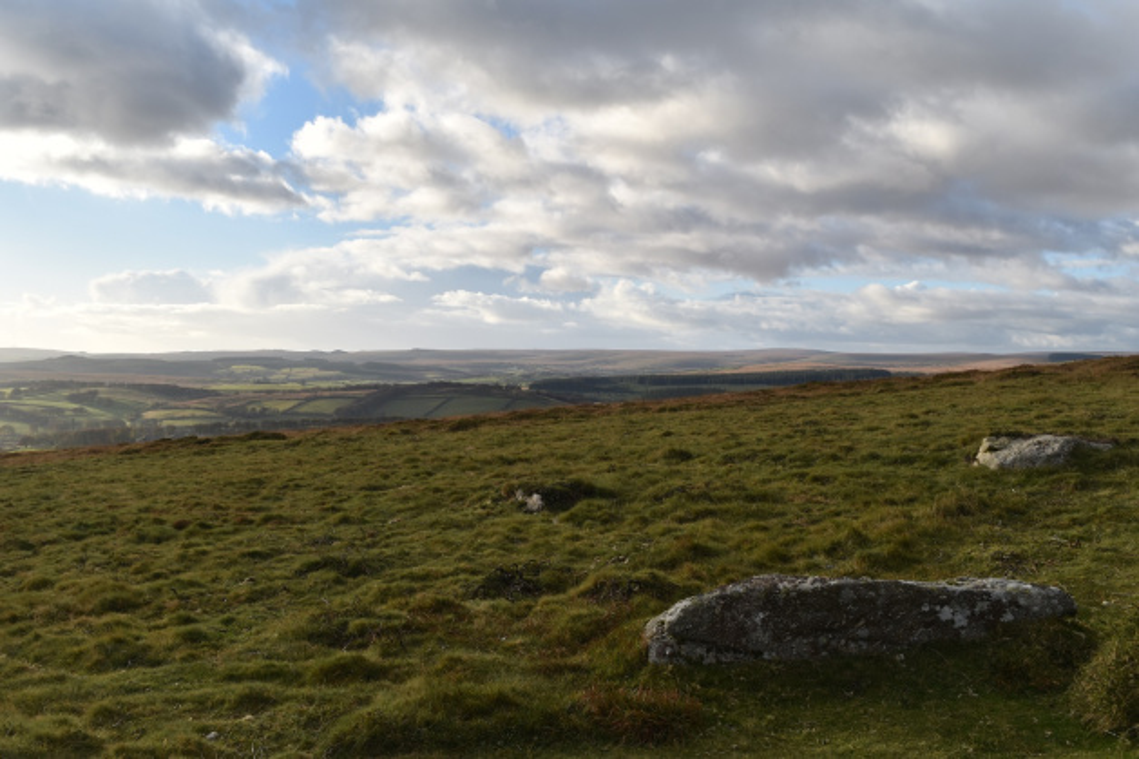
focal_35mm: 34
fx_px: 1091
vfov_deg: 38.3
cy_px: 380
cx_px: 570
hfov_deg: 55.1
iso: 100
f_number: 8
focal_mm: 23
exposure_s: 1/250
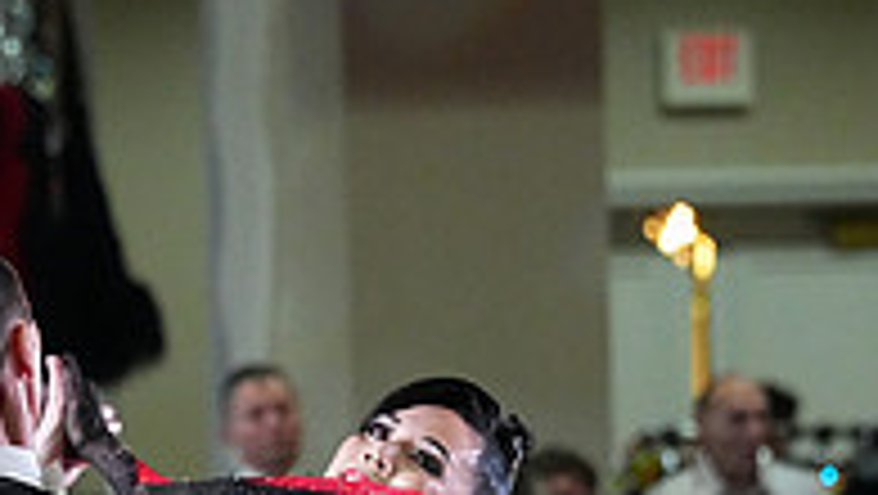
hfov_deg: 3.5
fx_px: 14514
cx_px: 169
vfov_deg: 1.9
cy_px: 1210
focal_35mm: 623
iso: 10000
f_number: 5.6
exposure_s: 1/400
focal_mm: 200
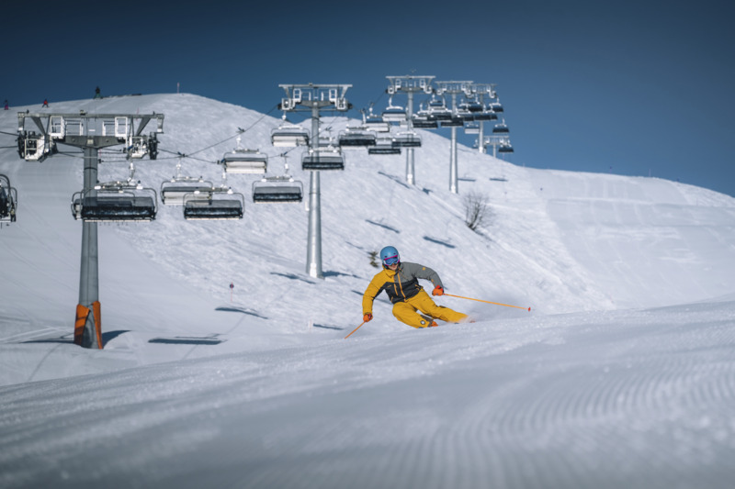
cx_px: 368
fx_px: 4082
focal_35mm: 200
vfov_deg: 6.9
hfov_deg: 10.3
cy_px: 244
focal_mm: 200
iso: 125
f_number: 5.6
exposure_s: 1/2500
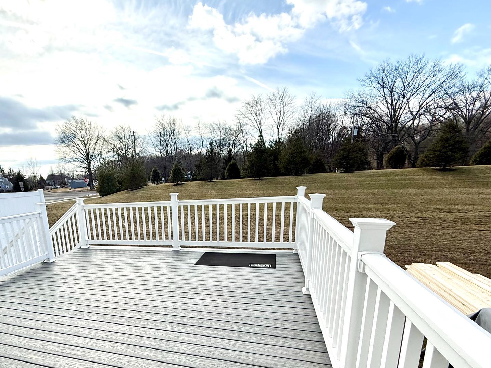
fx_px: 284
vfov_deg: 64.2
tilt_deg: -13.6
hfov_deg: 79.1
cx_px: 164
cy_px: 247
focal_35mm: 20
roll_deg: +4.9
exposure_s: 1/1399
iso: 64
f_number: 2.2
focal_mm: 2.22
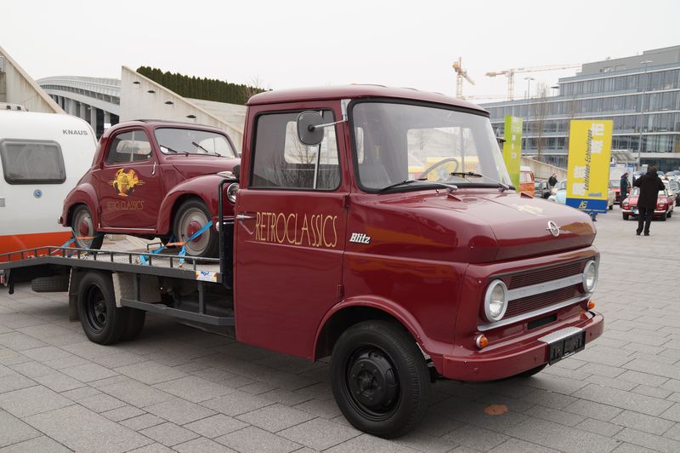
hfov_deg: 53.2
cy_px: 226
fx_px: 679
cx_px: 340
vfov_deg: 36.8
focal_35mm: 36
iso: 100
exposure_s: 1/100
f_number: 5.6
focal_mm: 24
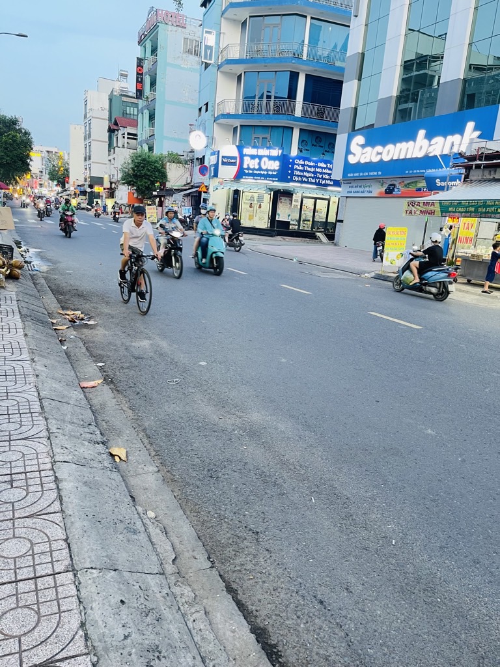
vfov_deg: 69.4
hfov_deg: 54.9
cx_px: 250
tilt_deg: -12.8
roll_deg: -4.3
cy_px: 334
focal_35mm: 25
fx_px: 481
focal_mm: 5.1
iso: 160
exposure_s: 1/50
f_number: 1.6
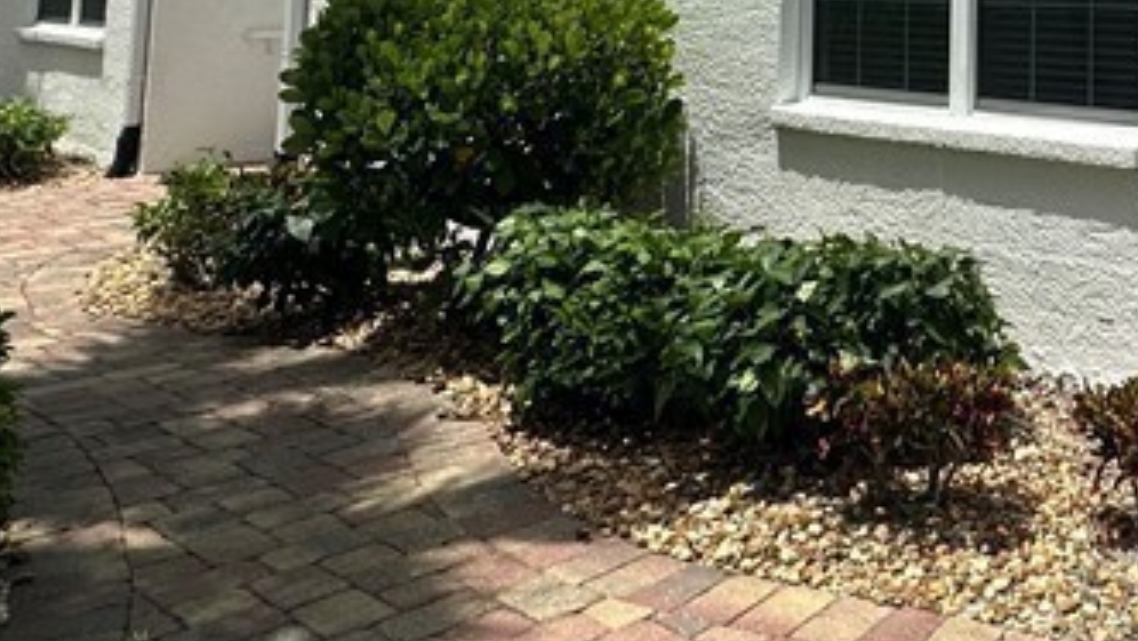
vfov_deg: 22.7
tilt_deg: +5.6
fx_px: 1419
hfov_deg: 37.6
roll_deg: -0.2
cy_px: -195
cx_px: 1210
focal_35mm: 47
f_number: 2.2
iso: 50
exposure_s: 1/1916
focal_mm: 2.22
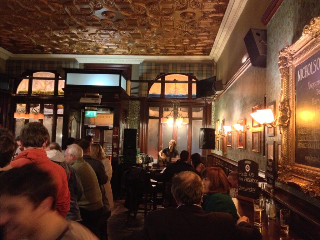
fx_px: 324
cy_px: 120
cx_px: 160
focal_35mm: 35
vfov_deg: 40.7
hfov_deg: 52.6
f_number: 2.4
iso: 640
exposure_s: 1/15
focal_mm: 4.28
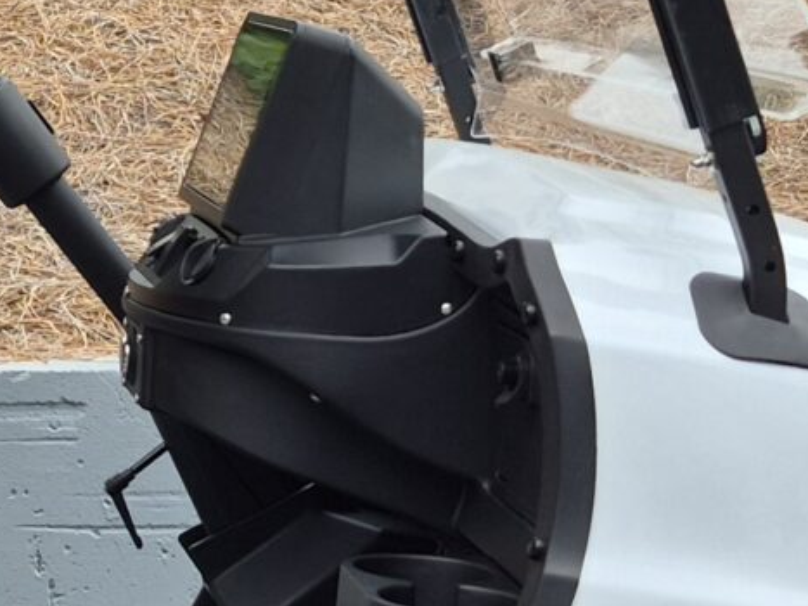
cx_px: -481
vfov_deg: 11.8
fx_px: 2940
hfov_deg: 14.4
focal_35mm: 126
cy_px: 260
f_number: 1.8
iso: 25
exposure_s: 1/904
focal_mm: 5.4
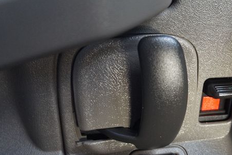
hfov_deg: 41.6
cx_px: 148
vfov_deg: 28.3
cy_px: 109
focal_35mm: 47
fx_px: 303
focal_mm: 22
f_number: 4
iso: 1250
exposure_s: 1/60
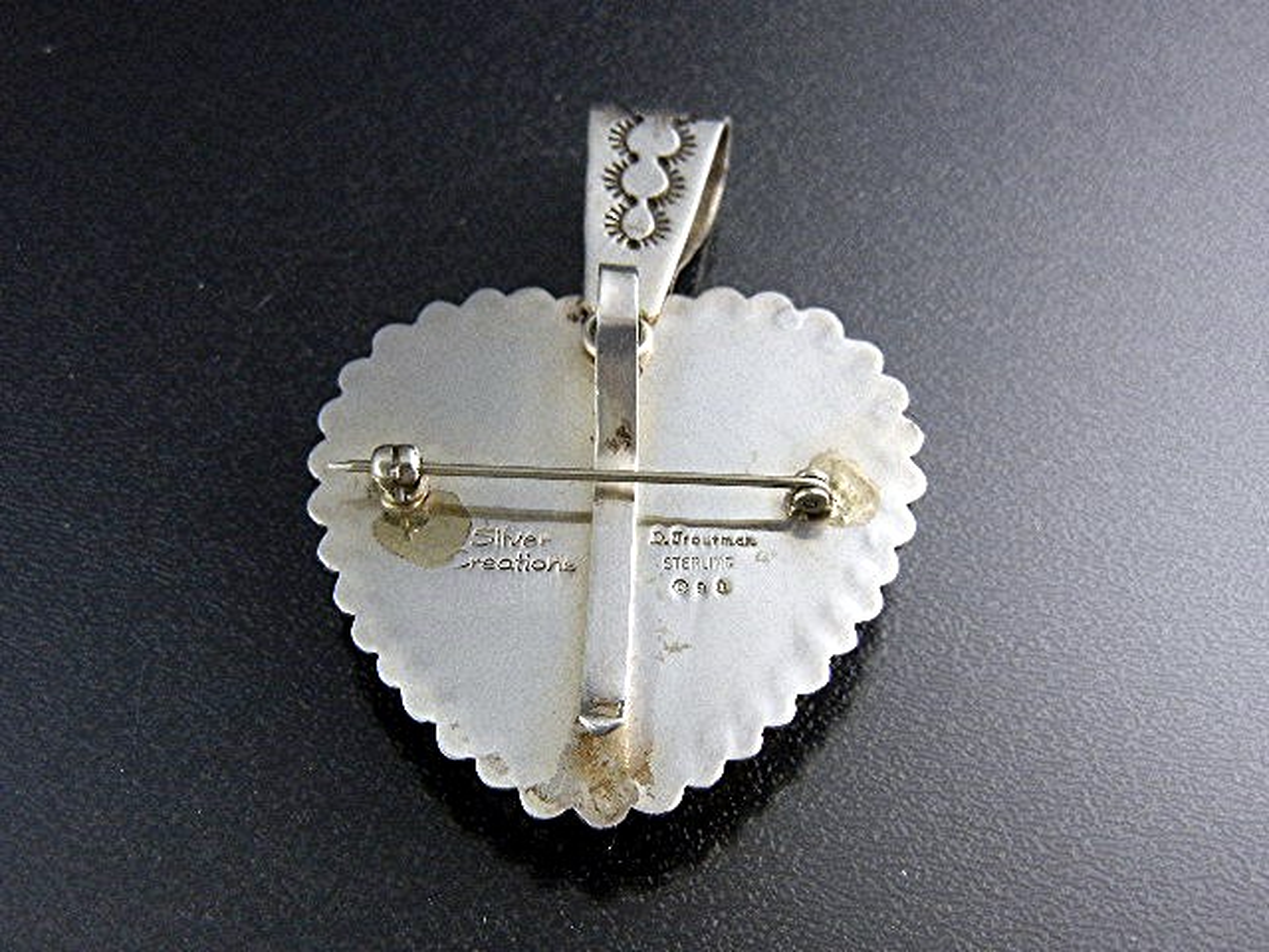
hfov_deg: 42.1
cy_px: 476
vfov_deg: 32.2
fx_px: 1650
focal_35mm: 45
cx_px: 634
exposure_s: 1/30
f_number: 3.8
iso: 297
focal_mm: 8.1
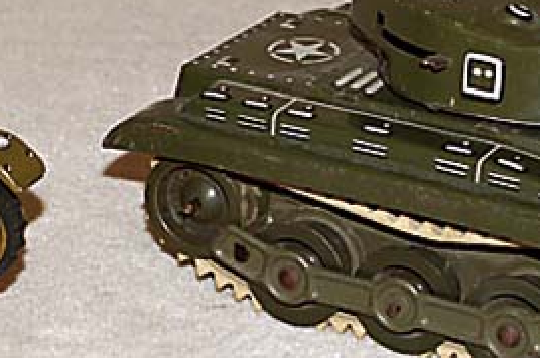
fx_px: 2682
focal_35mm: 179
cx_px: 54
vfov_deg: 7.7
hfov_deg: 11.4
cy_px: 191
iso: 100
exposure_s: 1/80
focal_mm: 40
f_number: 7.1
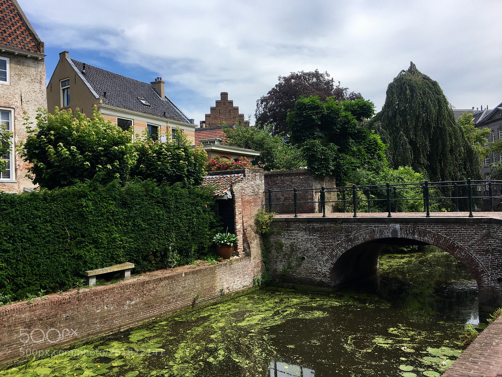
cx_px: 251
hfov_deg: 61.7
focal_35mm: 29
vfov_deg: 48.2
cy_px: 188
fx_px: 421
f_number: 2.2
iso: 25
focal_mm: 4.15
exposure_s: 1/1241
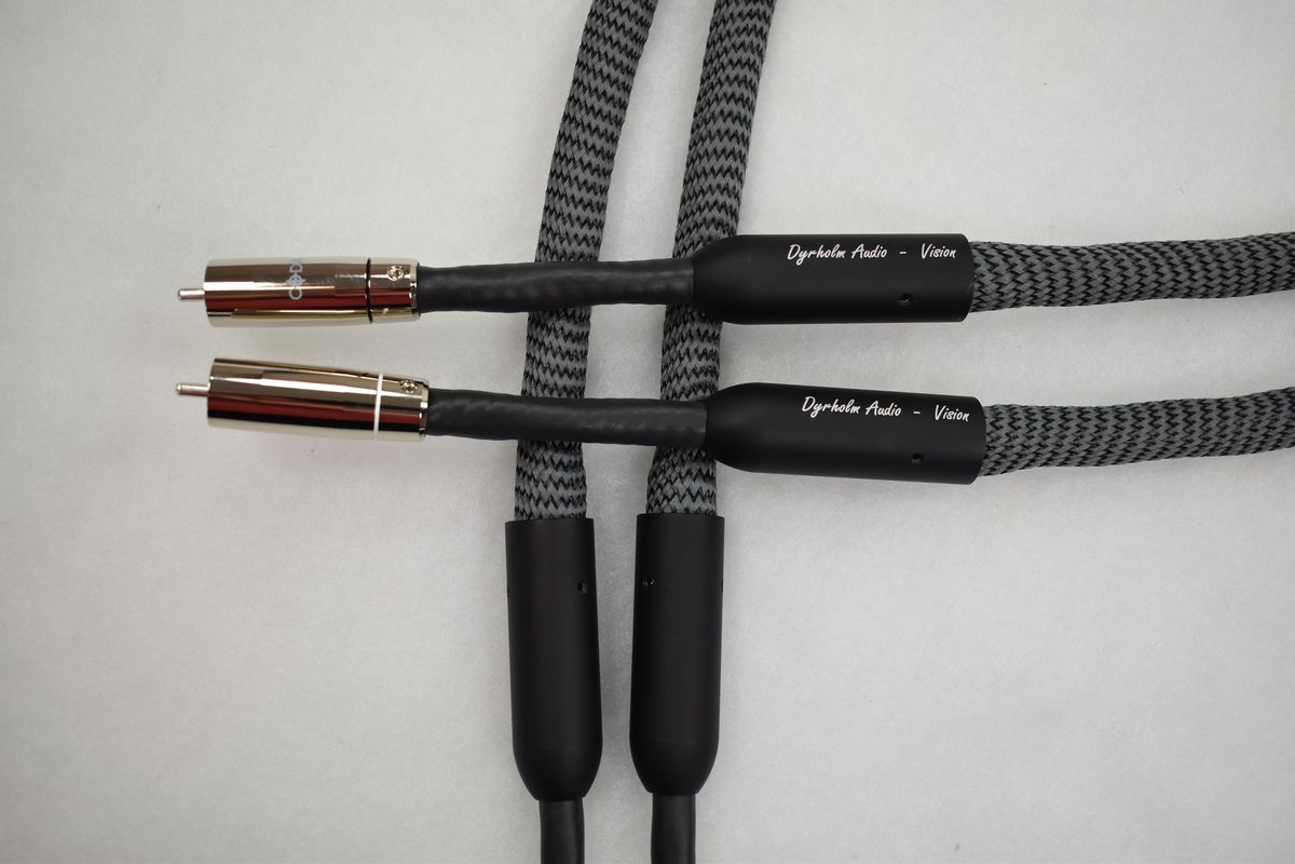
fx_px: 1295
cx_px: 648
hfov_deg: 53.1
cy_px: 432
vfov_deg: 36.9
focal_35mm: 36
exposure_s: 1/50
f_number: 4
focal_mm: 24
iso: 100
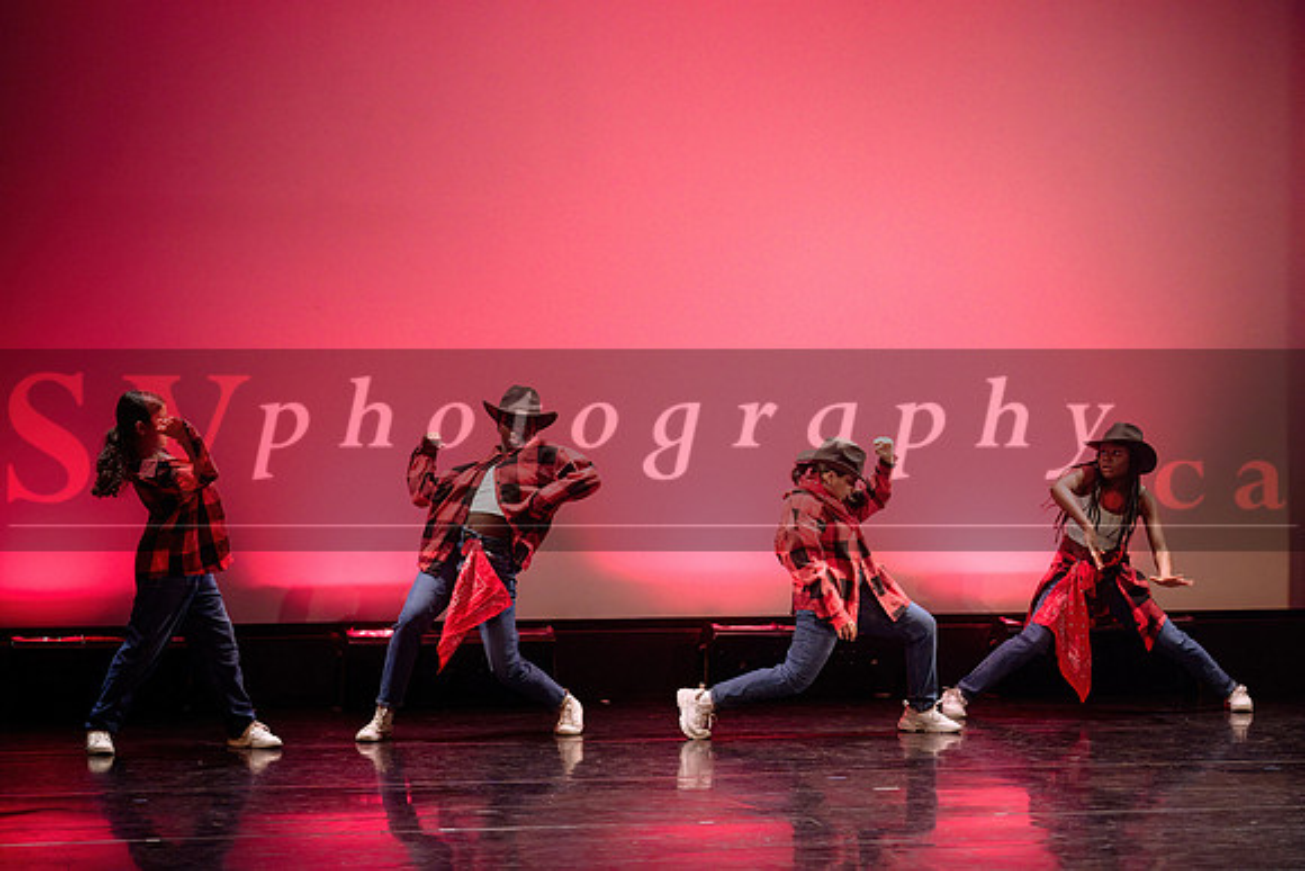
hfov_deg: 18.0
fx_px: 4115
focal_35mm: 114
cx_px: 717
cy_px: 434
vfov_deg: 12.1
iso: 1600
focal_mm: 102
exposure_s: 1/250
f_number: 2.8
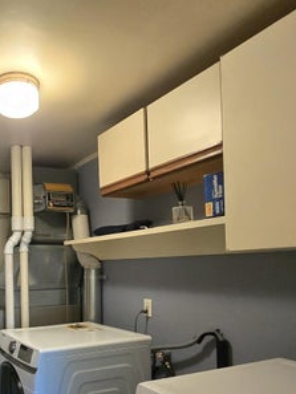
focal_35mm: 28
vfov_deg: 61.6
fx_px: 319
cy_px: 268
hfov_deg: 45.3
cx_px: 32
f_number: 2.2
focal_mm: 2.2
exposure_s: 1/60
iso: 800
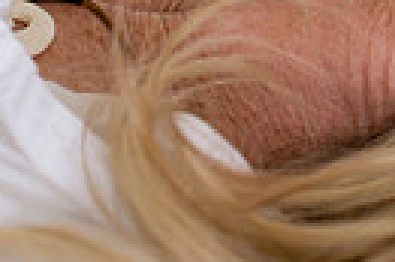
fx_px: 2433
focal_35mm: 222
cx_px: 588
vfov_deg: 6.0
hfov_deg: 9.1
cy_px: -300
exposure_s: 1/200
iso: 640
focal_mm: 50
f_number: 5
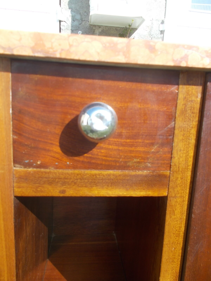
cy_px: 140
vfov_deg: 67.3
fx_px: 211
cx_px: 106
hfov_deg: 53.1
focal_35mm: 26
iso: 80
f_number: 3.2
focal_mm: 4.6
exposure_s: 1/320
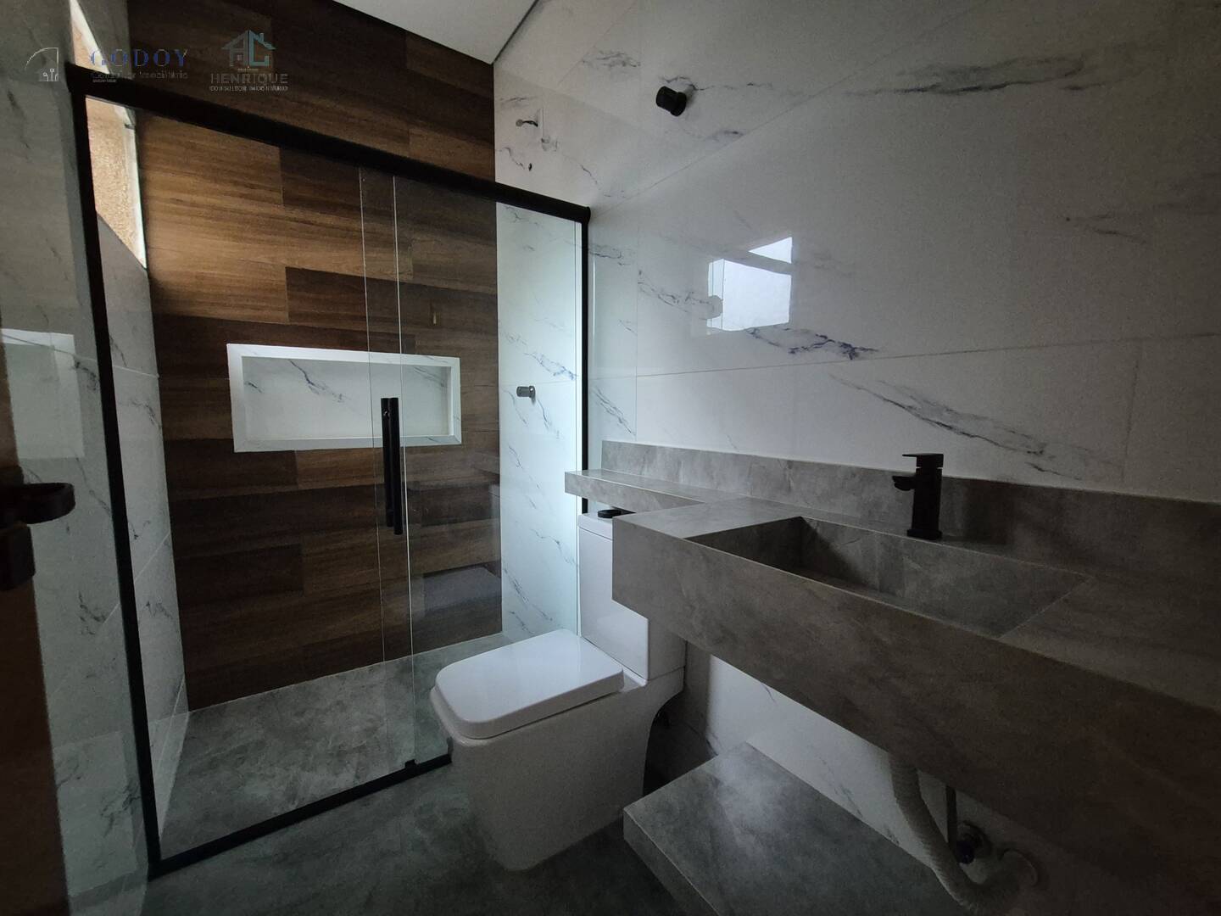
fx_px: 459
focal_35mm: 13
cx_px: 610
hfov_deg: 106.2
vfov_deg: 89.9
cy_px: 458
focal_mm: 2.2
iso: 1250
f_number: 2.2
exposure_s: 1/40
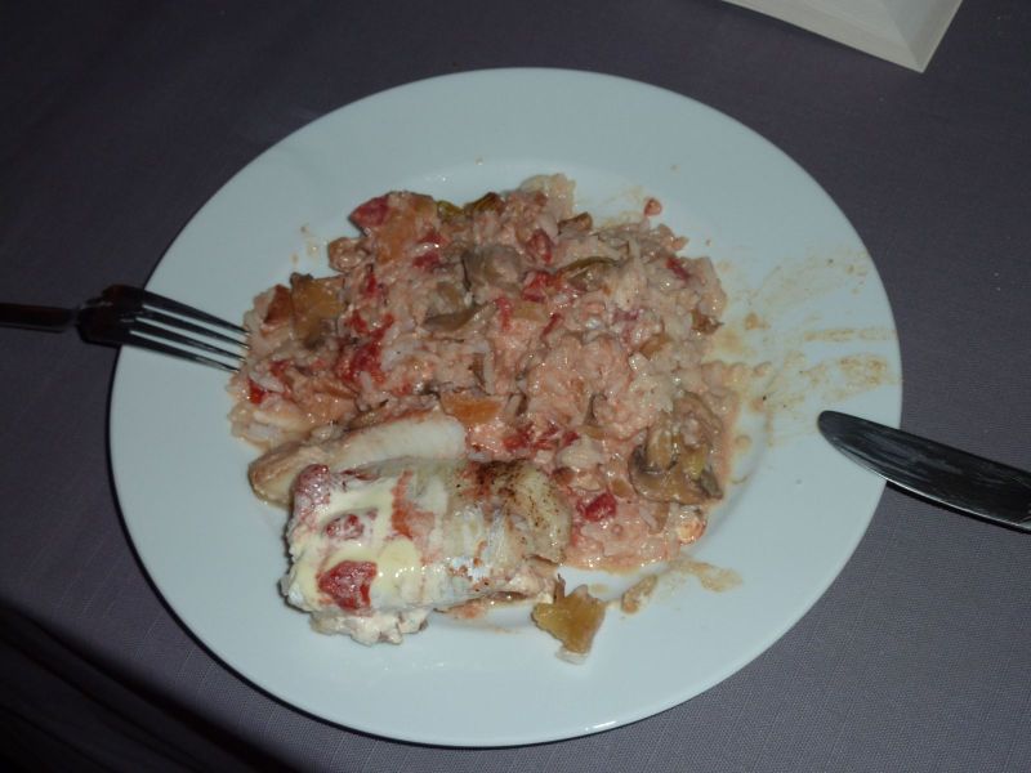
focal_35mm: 48
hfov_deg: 39.7
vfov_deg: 30.3
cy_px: 386
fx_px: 1430
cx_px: 516
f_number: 3.8
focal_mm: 7.9
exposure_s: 1/125
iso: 100
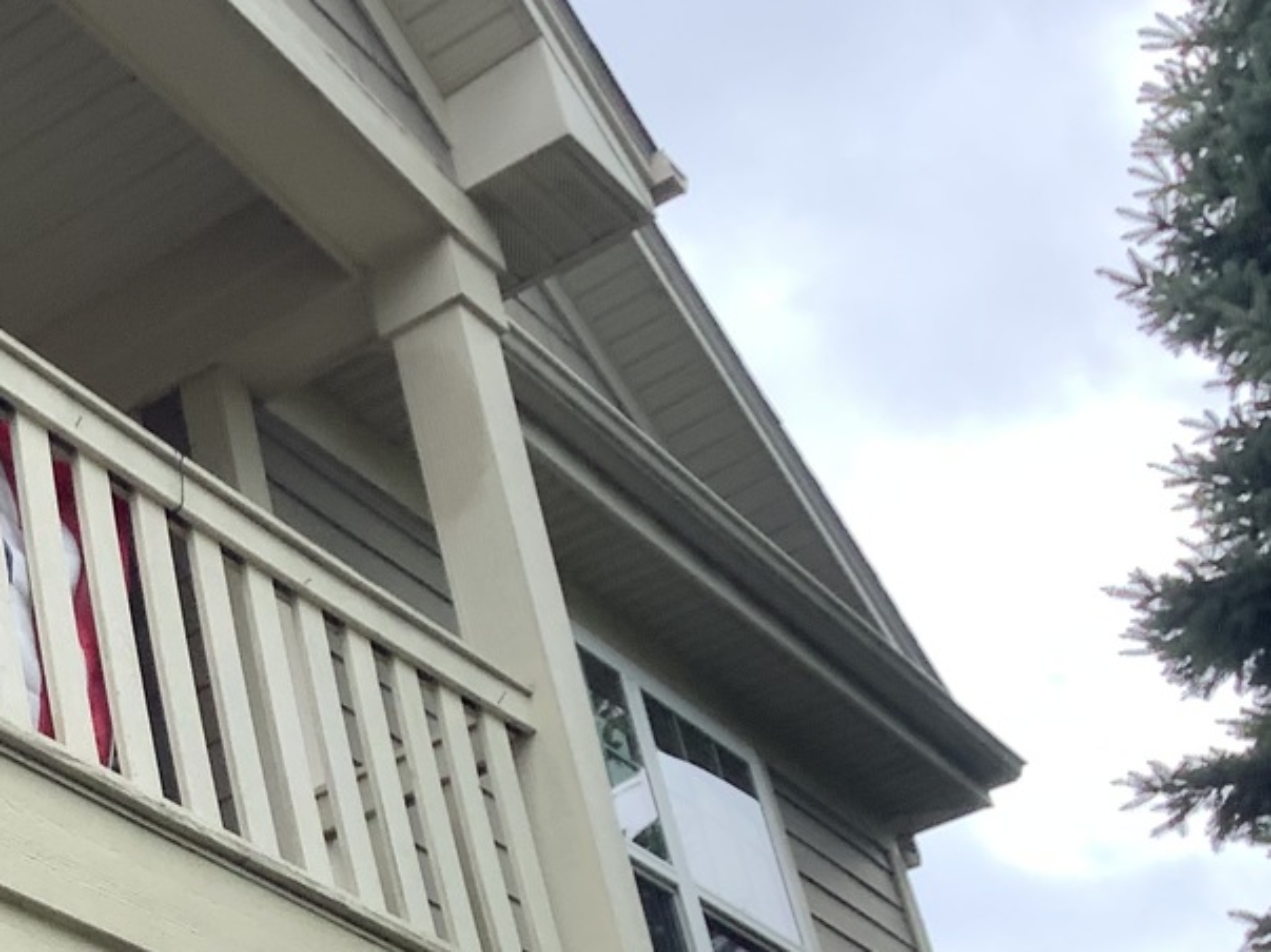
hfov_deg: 24.6
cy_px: 842
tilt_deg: +28.6
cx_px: -105
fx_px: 2717
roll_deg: +5.4
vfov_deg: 19.6
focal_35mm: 74
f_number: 2.4
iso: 25
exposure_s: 1/388
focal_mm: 3.3
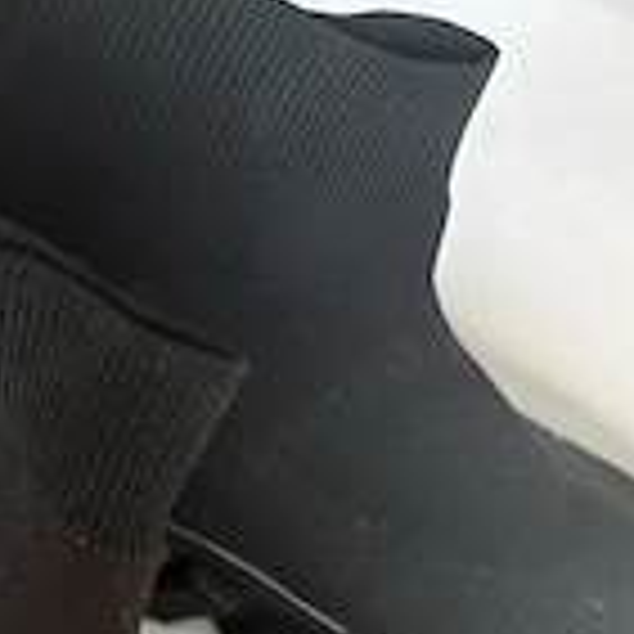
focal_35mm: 65
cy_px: 778
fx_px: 1347
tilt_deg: -55.9
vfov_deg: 23.9
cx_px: 126
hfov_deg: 26.0
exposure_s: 1/55
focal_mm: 5.96
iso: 500
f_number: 1.6
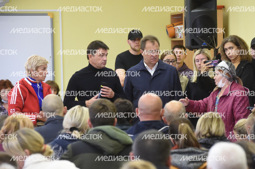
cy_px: 84
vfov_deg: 7.0
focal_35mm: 195
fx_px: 1380
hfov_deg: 10.6
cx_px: 128
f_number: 8
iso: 12800
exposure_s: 1/200
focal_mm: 195
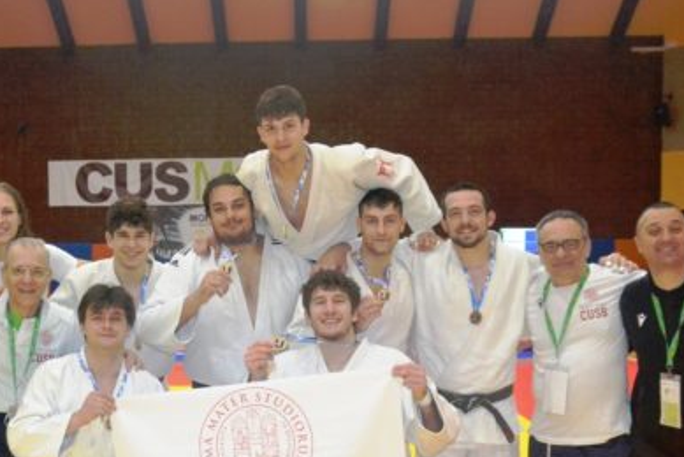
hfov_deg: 33.8
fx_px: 1122
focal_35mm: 59
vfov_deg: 22.8
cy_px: 345
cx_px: 264
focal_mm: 22
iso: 2200
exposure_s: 1/60
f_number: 3.8
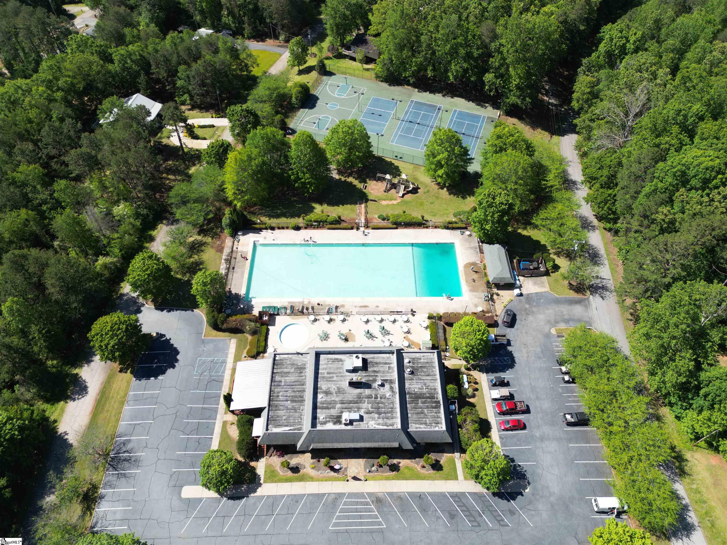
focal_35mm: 24
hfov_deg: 71.6
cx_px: 364
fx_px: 504
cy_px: 272
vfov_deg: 56.8
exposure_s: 1/1500
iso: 120
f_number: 1.7
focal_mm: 6.72
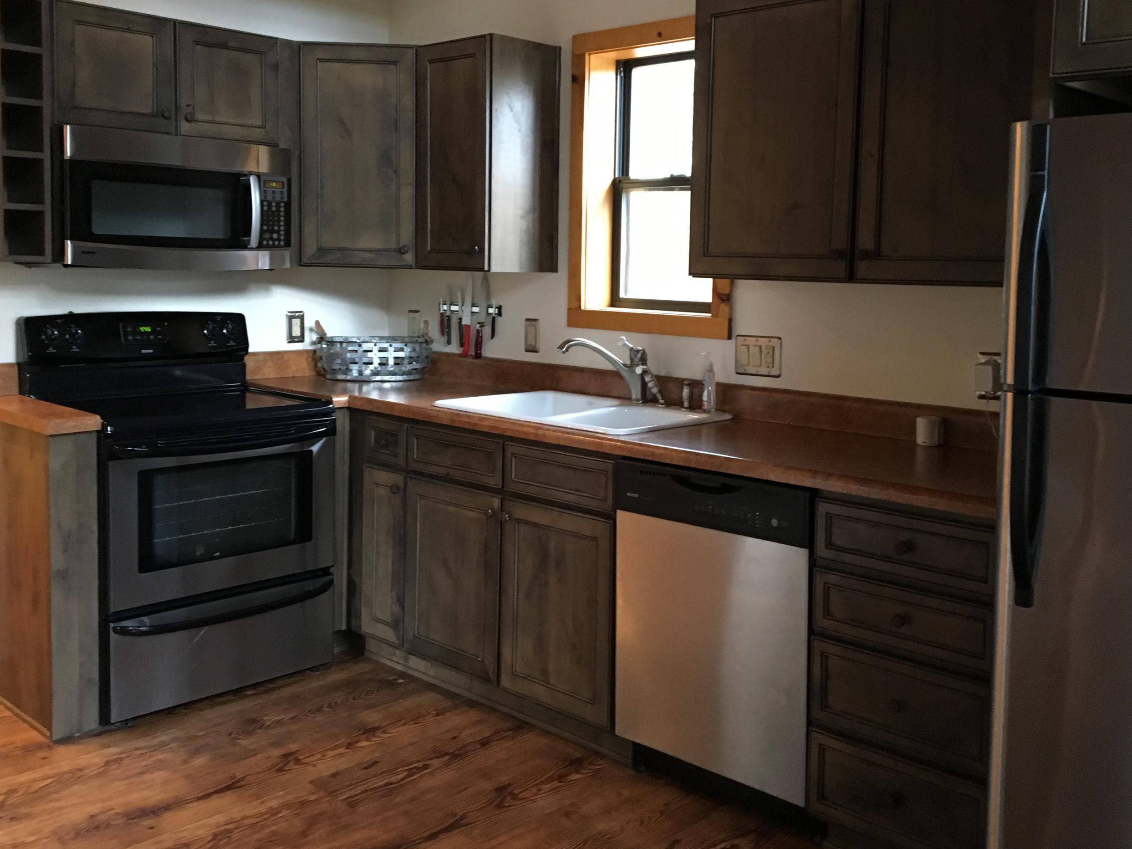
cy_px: 345
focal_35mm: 35
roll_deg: -1.2
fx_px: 1144
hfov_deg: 52.6
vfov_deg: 40.5
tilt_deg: -3.7
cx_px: 615
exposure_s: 1/15
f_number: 2.2
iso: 200
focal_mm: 4.15
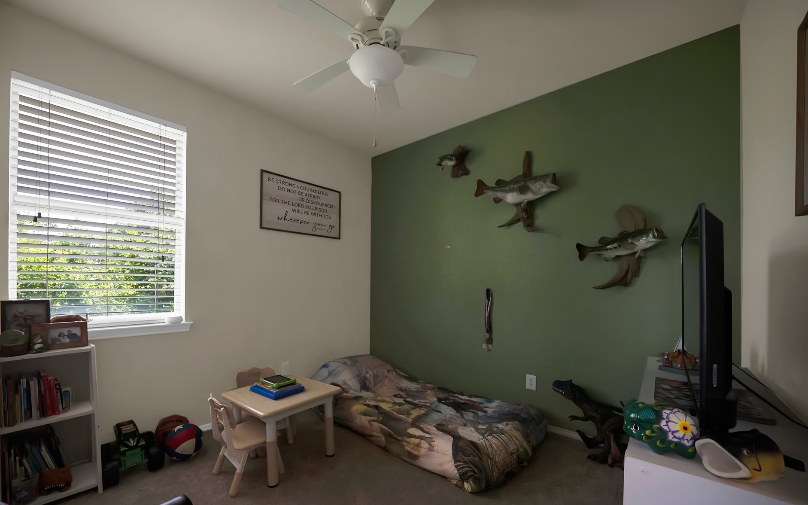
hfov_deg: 109.2
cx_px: 379
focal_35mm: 13
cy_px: 281
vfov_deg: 82.5
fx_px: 286
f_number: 9
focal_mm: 12
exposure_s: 1/50
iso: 640
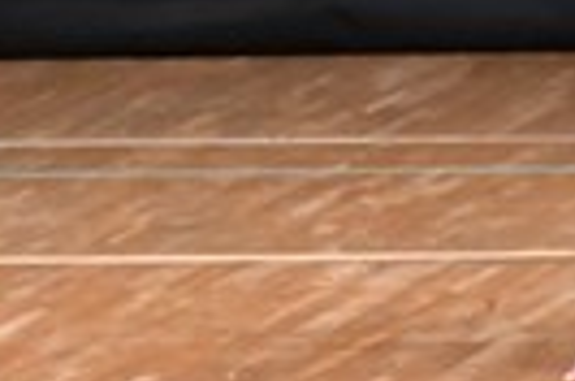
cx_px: 832
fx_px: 18818
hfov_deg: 1.7
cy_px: -485
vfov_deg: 1.2
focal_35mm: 1181
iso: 6400
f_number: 5.6
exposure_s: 1/400
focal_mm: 135
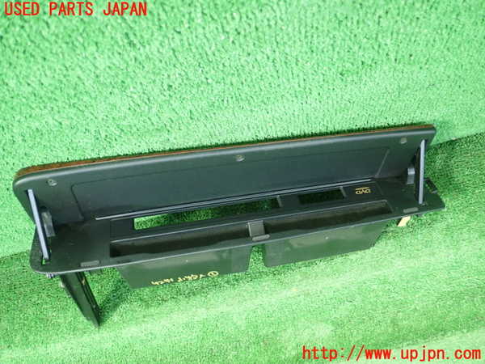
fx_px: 420
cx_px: 242
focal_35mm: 30
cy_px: 182
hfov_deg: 60.0
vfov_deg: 46.8
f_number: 2.3
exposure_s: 1/80
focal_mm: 5.5
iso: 800
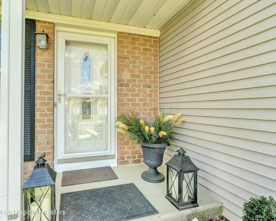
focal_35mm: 19
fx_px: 155
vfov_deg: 70.8
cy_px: 106
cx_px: 113
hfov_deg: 82.5
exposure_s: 1/80
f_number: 8
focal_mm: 16
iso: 200
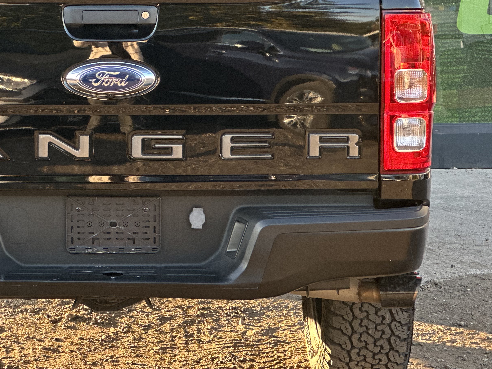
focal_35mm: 129
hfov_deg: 15.2
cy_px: 80
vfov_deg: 11.5
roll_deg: +0.1
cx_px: 103
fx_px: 1833
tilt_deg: -2.9
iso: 200
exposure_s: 1/121
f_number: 2.8
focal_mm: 9
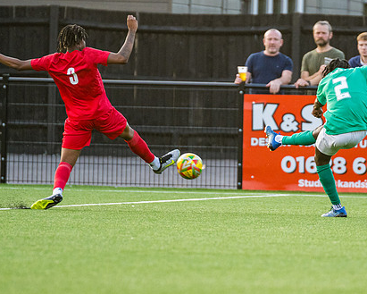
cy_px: 142
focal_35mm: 731
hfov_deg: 2.6
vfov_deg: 2.1
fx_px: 7942
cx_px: 284
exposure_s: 1/1000
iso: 1250
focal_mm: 300
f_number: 2.8
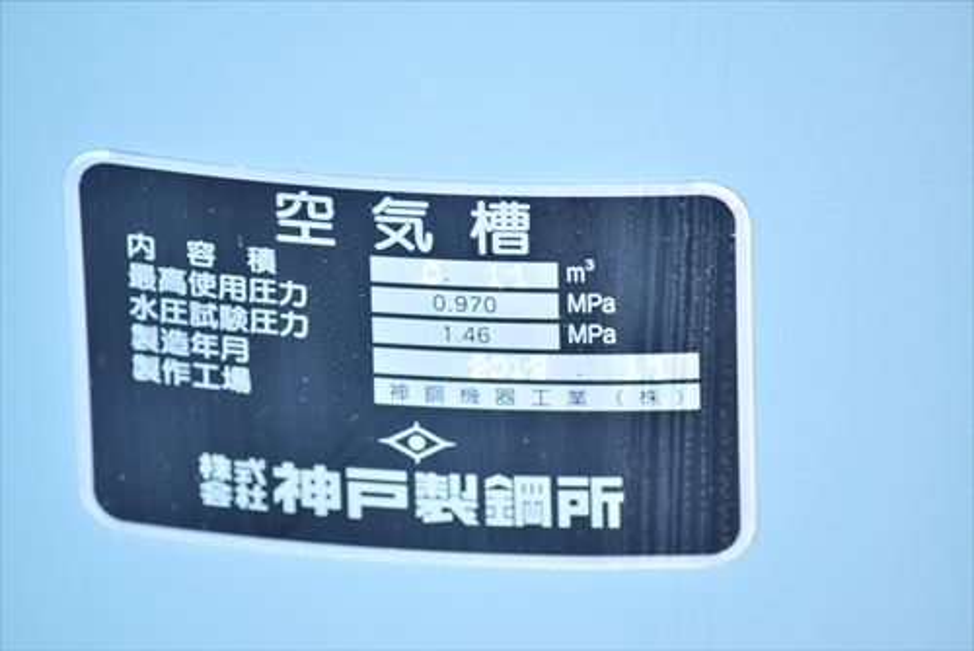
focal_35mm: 360
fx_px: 9745
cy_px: 326
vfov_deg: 3.8
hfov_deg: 5.7
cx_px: 487
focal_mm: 240
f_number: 6.3
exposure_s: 1/80
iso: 1250
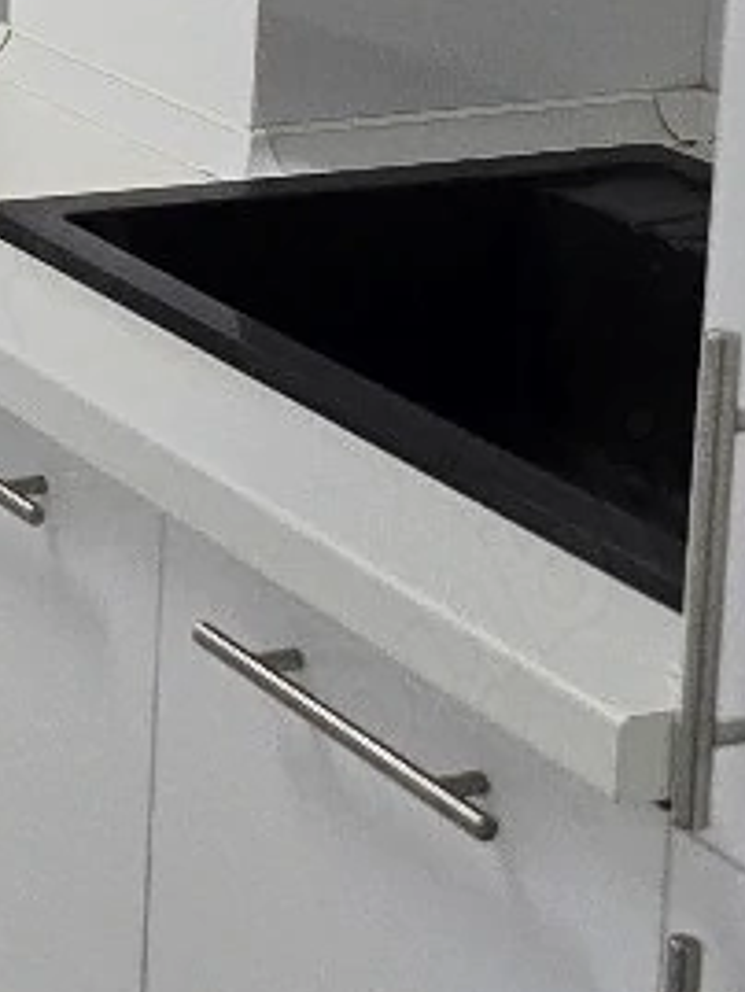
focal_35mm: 114
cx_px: -974
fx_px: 3269
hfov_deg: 11.1
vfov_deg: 16.3
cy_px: -330
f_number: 1.7
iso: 80
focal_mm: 6.3
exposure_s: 1/101
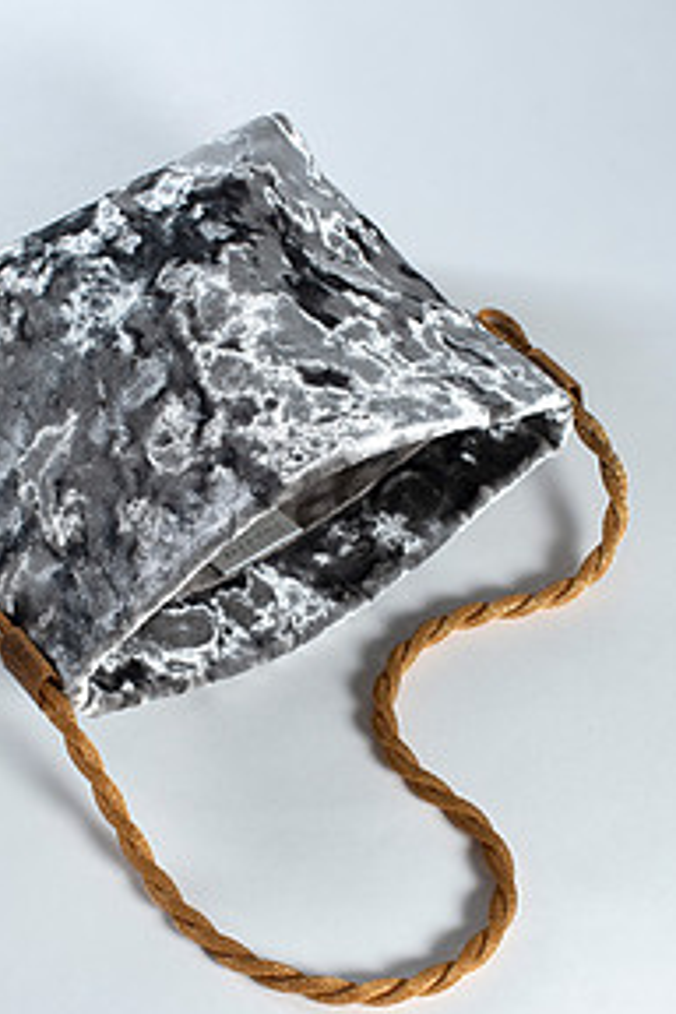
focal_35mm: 78
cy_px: 521
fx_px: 2197
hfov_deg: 17.4
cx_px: 215
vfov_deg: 26.0
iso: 200
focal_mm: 50
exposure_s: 1/200
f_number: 8
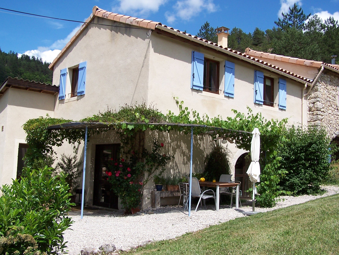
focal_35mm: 38
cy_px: 128
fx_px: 372
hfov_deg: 49.0
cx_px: 170
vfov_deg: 37.7
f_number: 4
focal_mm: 6.3
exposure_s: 1/750
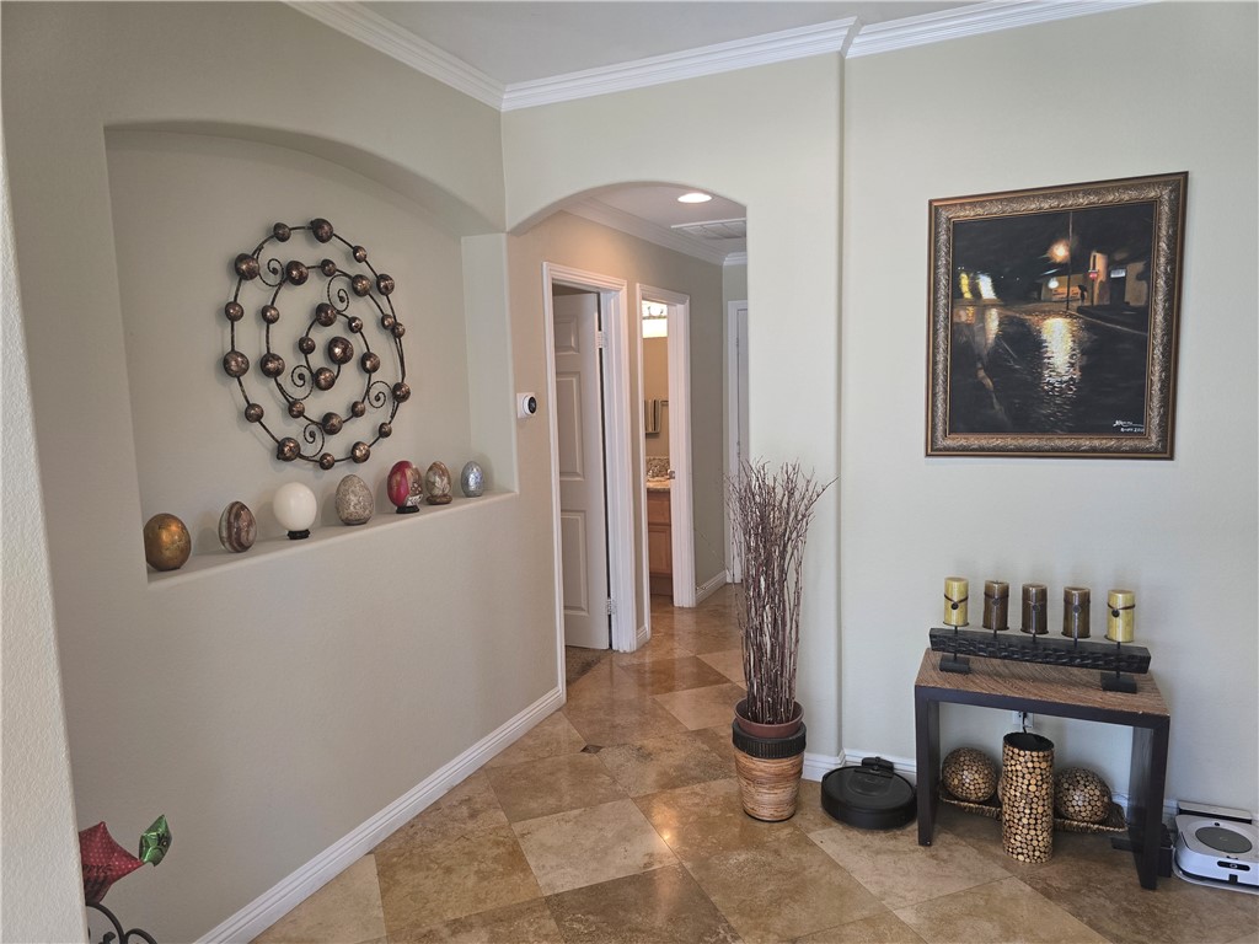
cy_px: 472
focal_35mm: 23
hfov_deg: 73.9
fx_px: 837
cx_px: 630
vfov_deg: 58.9
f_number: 1.7
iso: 160
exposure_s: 1/120
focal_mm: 6.3
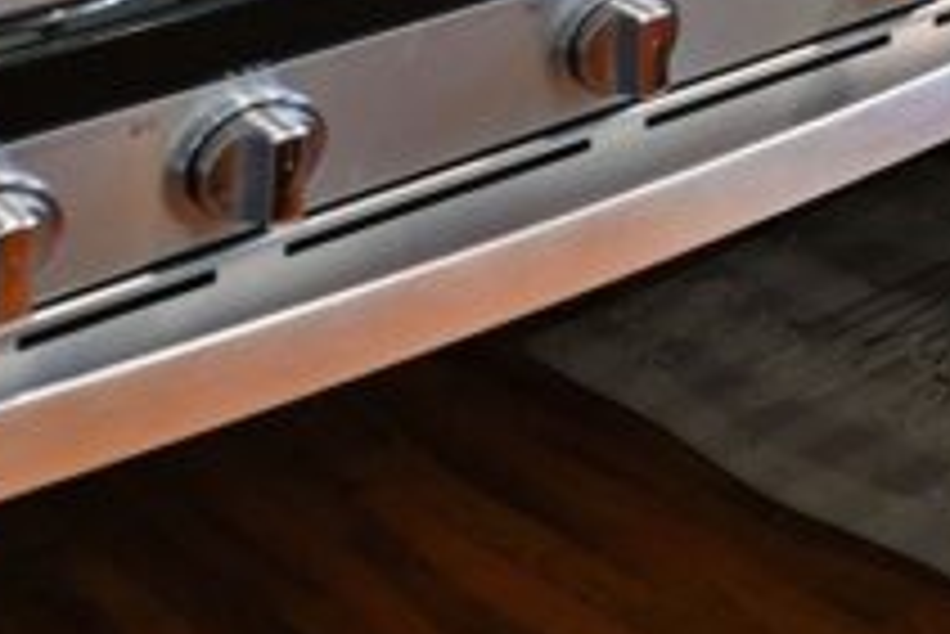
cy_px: -931
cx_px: 2202
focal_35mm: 91
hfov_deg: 15.0
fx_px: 2403
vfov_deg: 11.9
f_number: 5.6
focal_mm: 16
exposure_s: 1/8
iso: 400
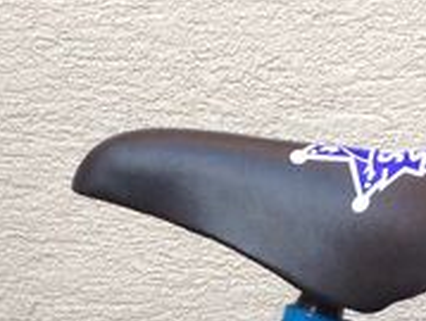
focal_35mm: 195
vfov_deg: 7.5
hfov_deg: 10.1
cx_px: 102
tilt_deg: -14.4
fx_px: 2405
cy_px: 454
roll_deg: +0.1
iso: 64
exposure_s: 1/120
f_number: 2.4
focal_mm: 4.28
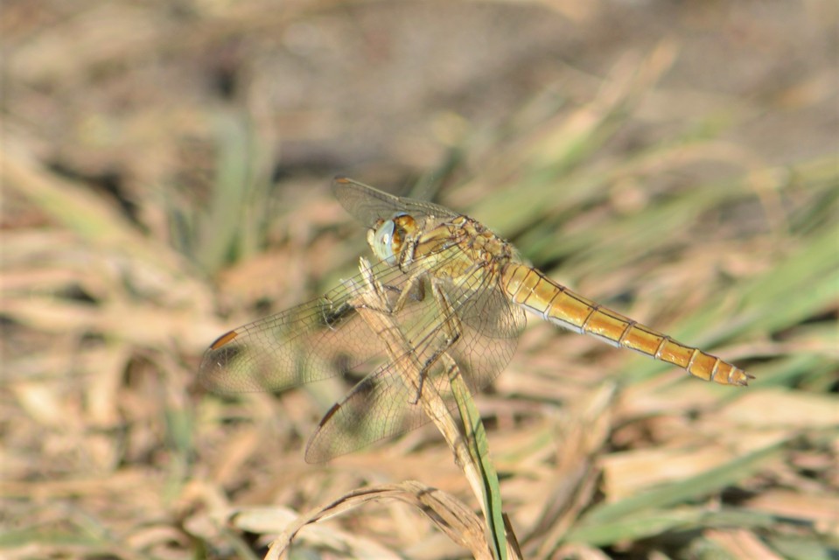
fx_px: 10490
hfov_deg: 4.6
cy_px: 280
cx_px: 420
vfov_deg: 3.1
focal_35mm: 450
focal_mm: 300
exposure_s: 1/200
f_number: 8
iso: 100
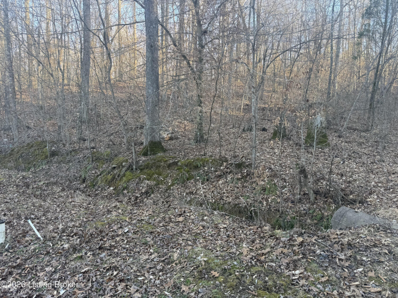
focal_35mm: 24
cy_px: 149
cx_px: 199
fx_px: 276
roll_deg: -1.7
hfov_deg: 71.6
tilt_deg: -1.2
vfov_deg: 56.8
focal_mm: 6.76
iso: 80
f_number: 1.78
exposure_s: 1/205
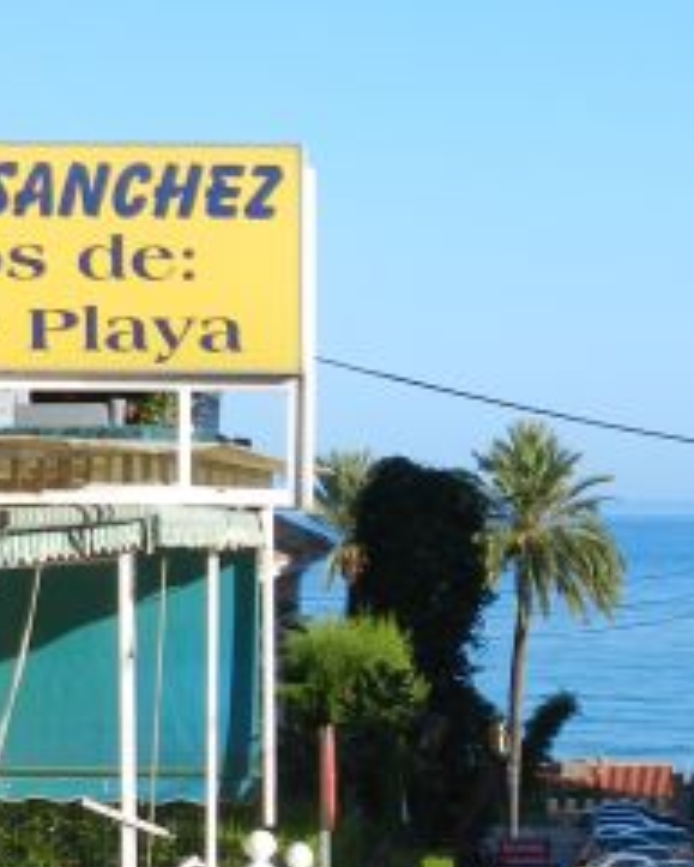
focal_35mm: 123
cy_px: 673
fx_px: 3156
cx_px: 730
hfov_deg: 12.4
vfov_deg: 15.5
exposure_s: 1/1000
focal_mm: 6.7
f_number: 4
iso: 160
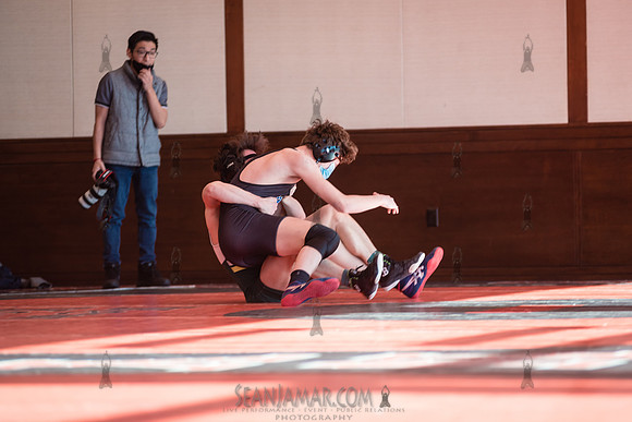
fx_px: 3545
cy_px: 211
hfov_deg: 10.2
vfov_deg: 6.8
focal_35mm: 202
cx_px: 316
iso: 400
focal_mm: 200
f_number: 3.5
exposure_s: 1/400
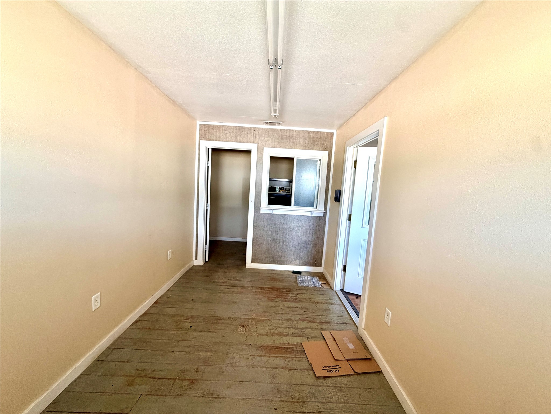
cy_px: 207
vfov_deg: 85.7
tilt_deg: -5.3
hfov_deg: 102.1
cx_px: 276
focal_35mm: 14
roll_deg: -3.7
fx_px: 223
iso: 320
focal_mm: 2.22
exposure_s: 1/68
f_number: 2.2
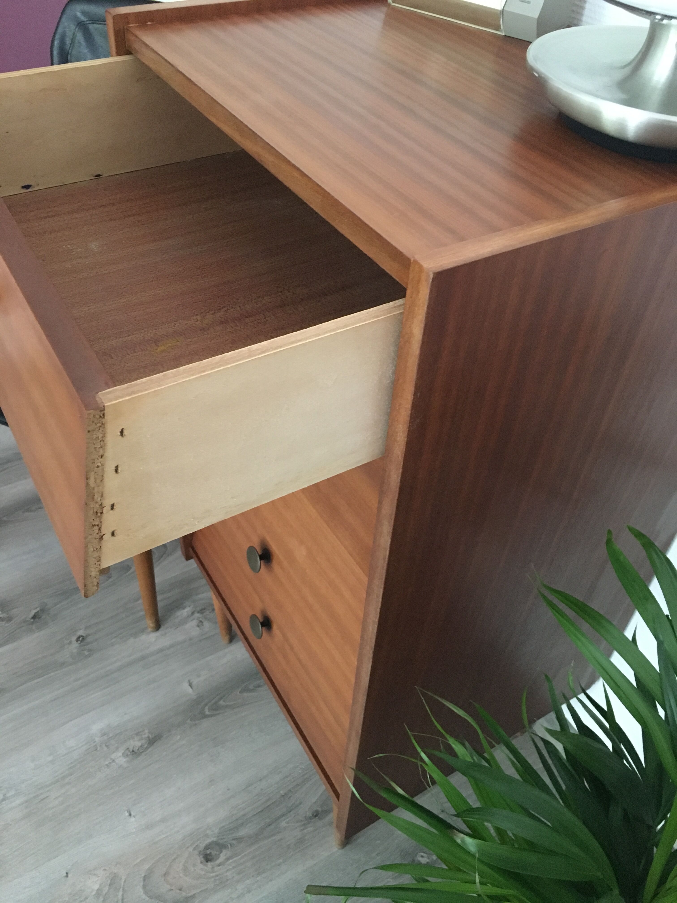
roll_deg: -3.8
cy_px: 452
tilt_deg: -43.7
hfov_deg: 48.2
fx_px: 756
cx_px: 338
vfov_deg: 61.7
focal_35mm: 29
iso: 400
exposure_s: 1/17
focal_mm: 4.15
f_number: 2.2
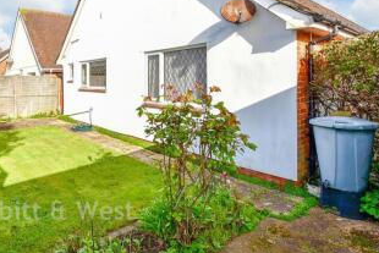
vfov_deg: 53.7
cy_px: 78
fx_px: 242
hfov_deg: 74.1
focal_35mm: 23
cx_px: 131
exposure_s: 1/250
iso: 320
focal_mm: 10
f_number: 8
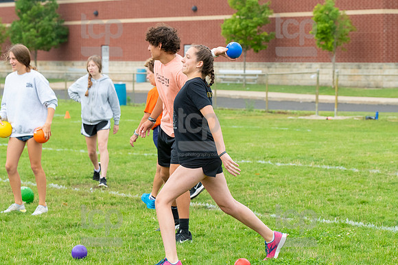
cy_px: 132
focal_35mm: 150
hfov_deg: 13.7
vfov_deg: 9.1
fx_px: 1657
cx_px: 199
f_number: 5.6
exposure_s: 1/1000
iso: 1250
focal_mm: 100
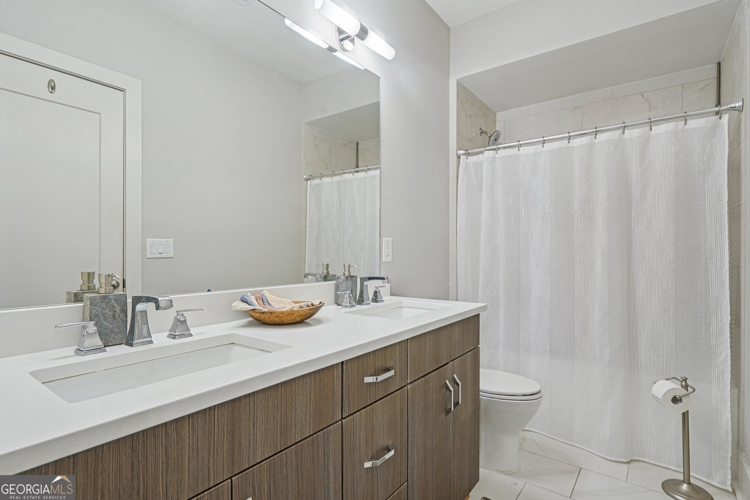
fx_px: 333
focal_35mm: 16
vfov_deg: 73.7
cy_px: 250
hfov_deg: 96.7
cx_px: 375
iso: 400
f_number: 8
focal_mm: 16
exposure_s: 1/15
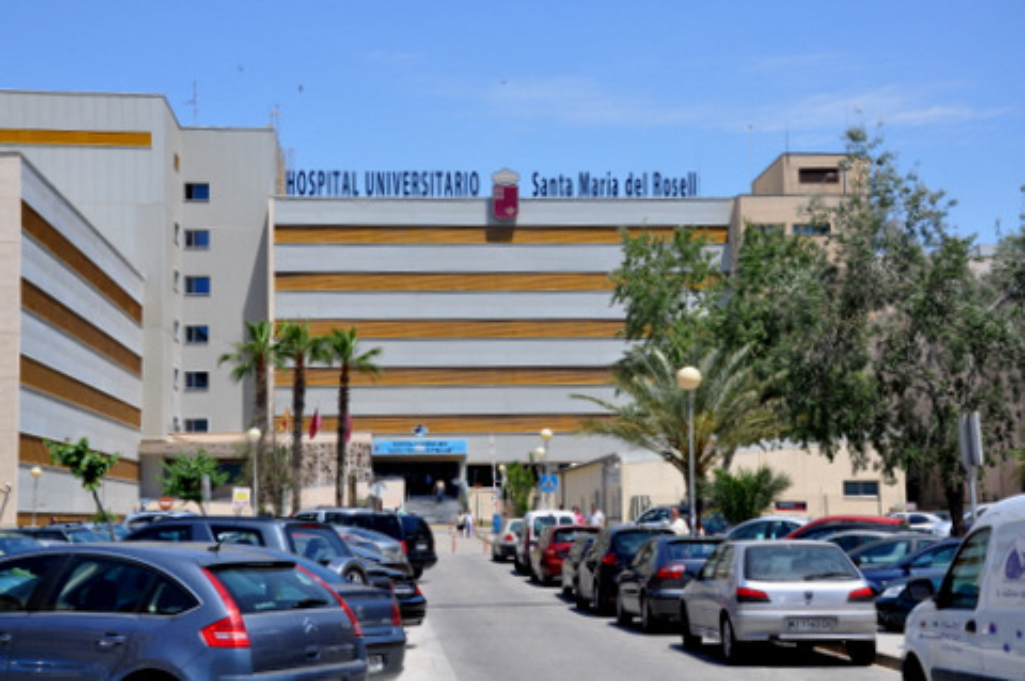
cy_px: 340
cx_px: 512
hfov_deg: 33.4
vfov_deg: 22.6
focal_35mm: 60
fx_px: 1707
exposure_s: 1/320
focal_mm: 40
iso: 200
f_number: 9
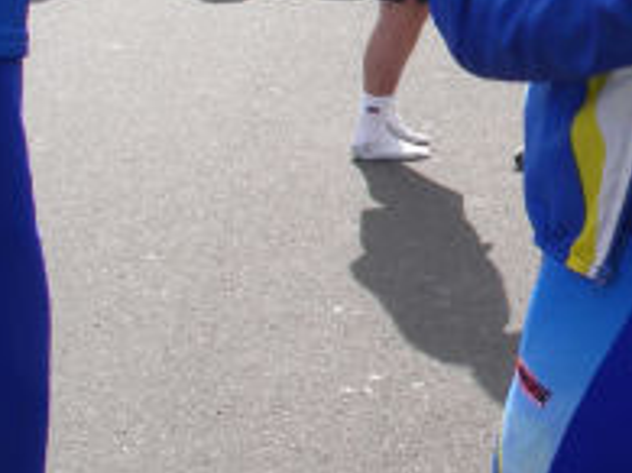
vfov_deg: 12.6
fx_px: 2117
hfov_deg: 16.3
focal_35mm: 116
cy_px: 5
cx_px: 767
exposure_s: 1/160
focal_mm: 7.8
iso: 80
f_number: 6
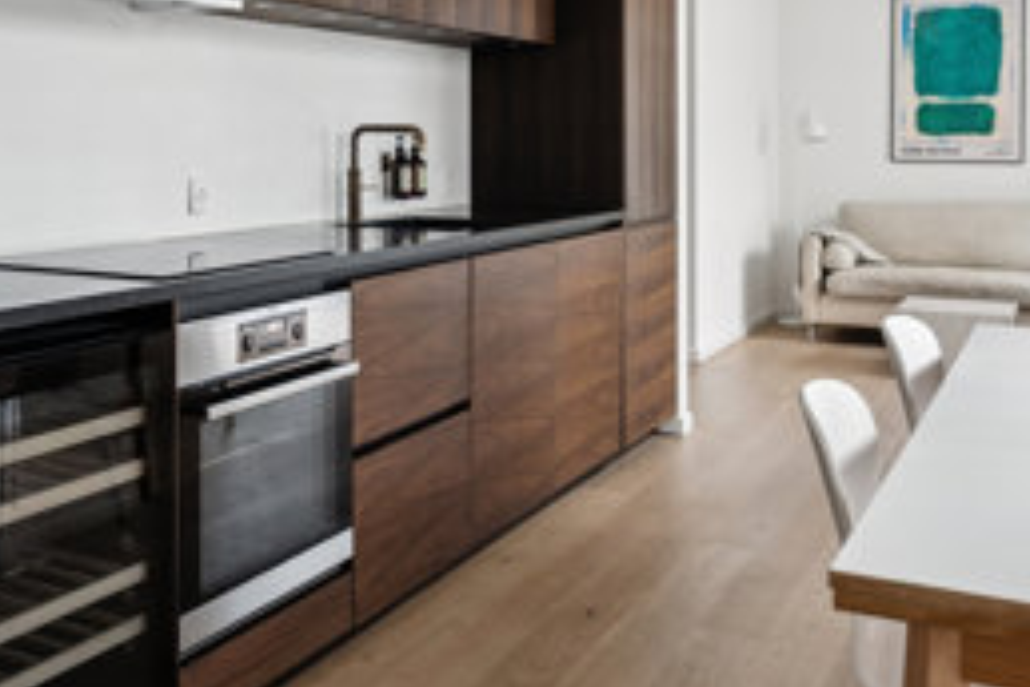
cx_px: 363
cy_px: 156
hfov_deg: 46.8
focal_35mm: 41
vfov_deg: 31.9
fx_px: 1173
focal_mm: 22
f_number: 4
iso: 1000
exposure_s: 1/20
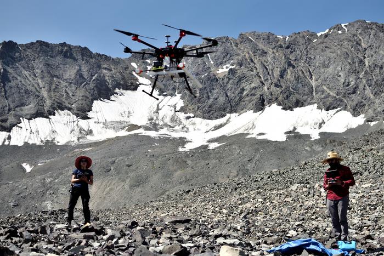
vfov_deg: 25.8
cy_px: 128
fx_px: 560
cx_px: 192
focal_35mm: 52
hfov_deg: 37.8
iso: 100
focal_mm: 35
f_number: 4
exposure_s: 1/4000
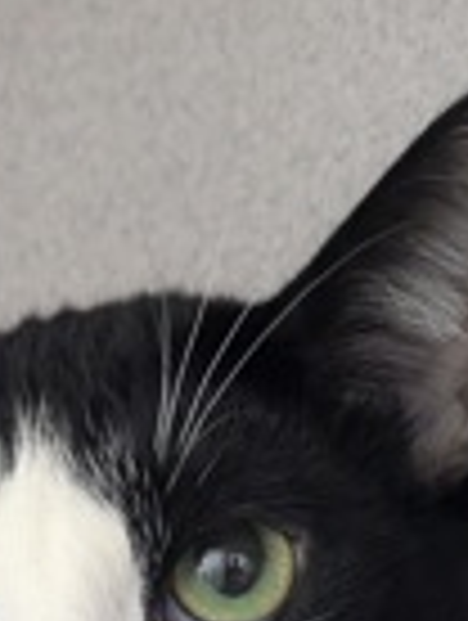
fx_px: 1743
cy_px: 806
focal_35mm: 97
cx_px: 86
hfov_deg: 15.2
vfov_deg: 18.8
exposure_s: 1/120
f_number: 1.85
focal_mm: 6.81
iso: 3078
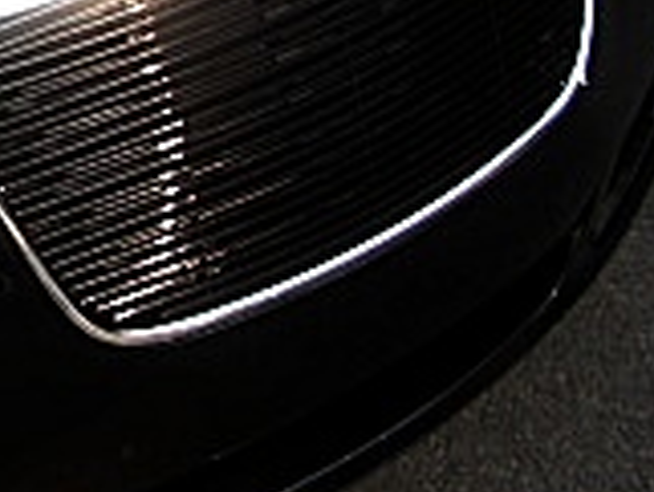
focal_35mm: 143
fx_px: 2704
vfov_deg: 10.2
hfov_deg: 12.7
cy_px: -122
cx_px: -463
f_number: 2.8
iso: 50
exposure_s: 1/125
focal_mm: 6.3
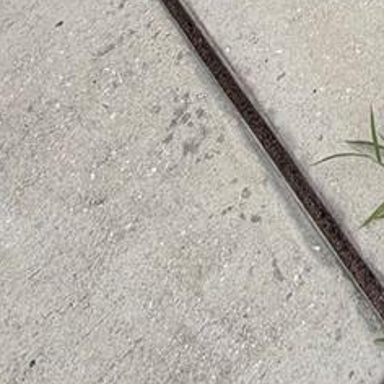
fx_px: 791
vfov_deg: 15.9
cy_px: -500
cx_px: 496
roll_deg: -0.8
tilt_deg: -22.2
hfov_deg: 24.0
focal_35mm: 63
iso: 20
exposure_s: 1/770
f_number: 2.2
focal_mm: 2.22
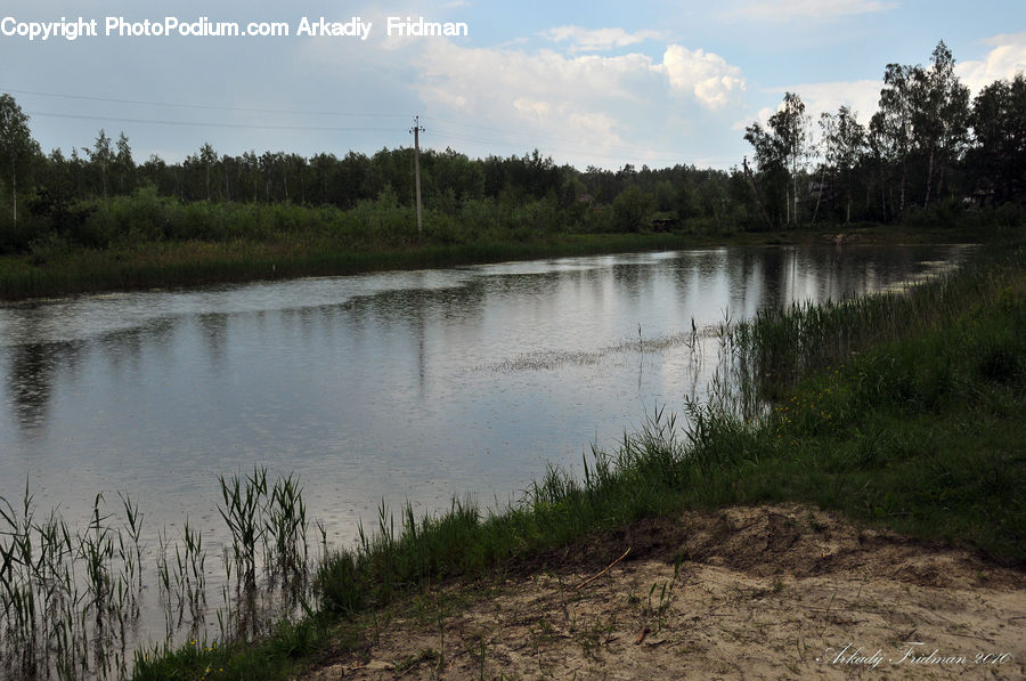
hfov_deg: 53.2
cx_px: 513
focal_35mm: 36
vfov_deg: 36.8
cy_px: 340
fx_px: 1024
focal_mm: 24
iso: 200
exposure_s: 1/1000
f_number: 6.3
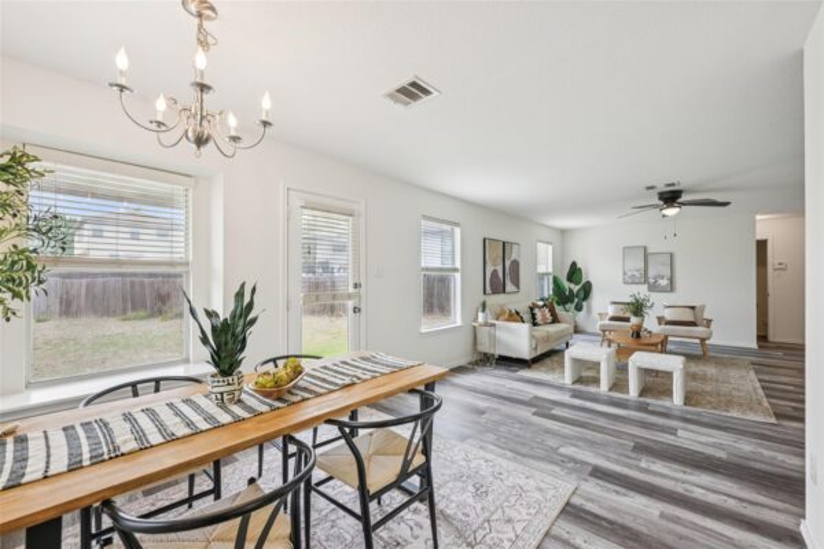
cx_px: 412
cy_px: 274
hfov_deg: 100.4
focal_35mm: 15
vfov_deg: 77.3
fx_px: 343
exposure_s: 1/20
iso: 100
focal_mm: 15
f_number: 6.7
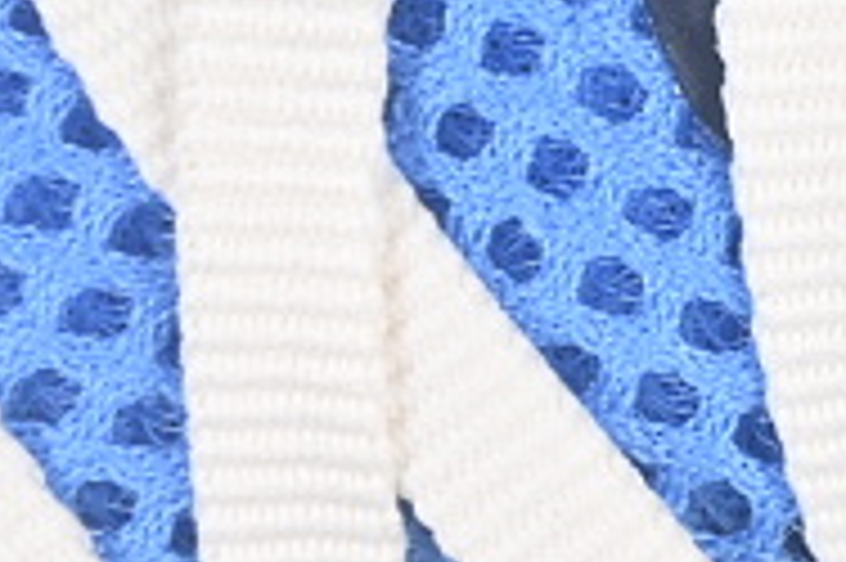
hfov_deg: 4.7
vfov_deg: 3.2
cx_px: 1773
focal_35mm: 431
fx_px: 10119
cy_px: -333
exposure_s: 1/80
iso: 160
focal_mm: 50
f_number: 7.1
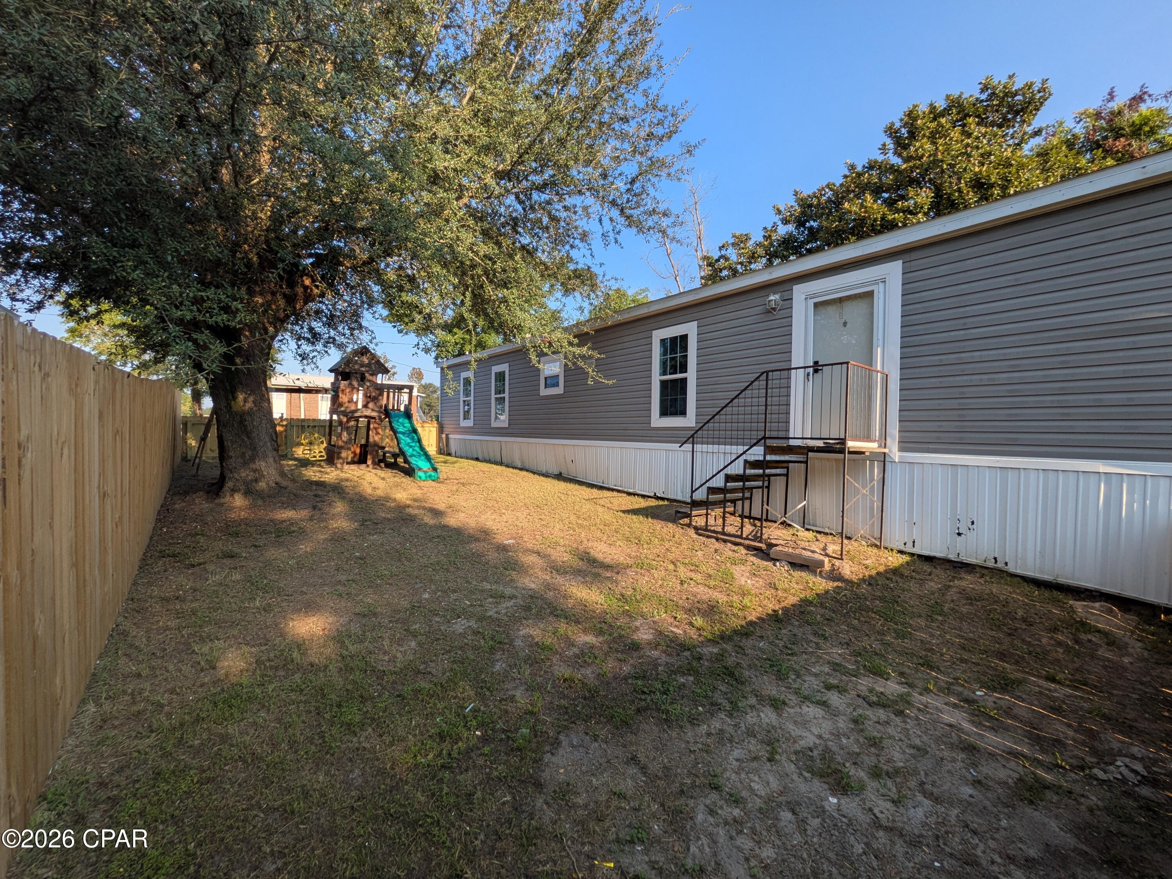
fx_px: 474
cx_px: 586
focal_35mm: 14
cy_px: 440
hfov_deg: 102.0
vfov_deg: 85.7
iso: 42
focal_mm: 1.83
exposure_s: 1/703
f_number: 2.2
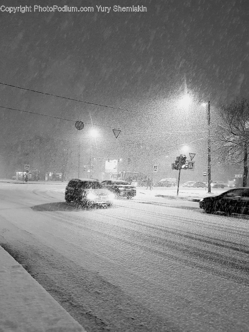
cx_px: 124
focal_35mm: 26
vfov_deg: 67.3
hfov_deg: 53.1
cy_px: 166
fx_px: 249
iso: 250
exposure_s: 1/25
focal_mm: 4.2
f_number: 1.7
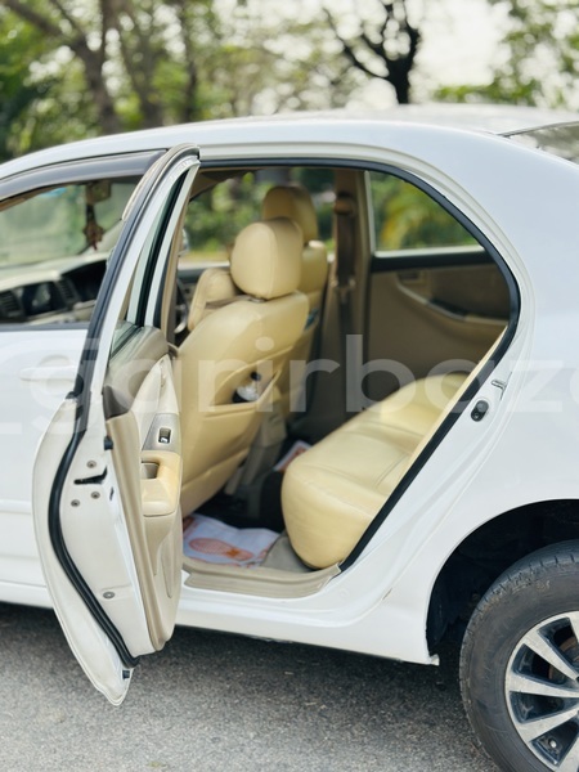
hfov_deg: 30.3
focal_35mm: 48
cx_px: 290
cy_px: 386
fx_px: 1070
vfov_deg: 39.7
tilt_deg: -10.4
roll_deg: +2.4
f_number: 1.78
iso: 80
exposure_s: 1/1305
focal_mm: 6.86
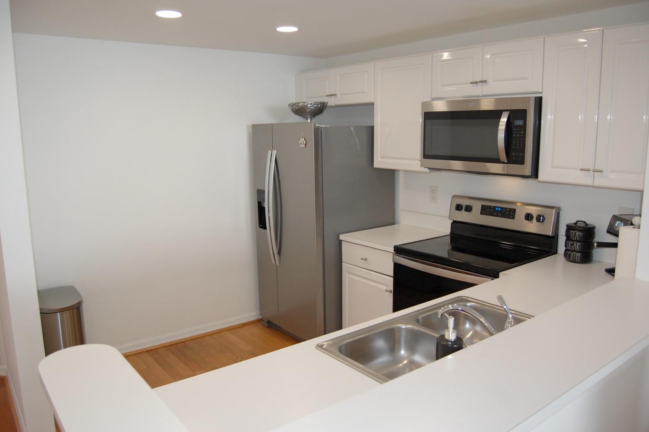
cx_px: 324
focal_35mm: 27
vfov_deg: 47.8
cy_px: 216
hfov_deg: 67.4
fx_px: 486
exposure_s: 1/80
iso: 800
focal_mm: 18
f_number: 4
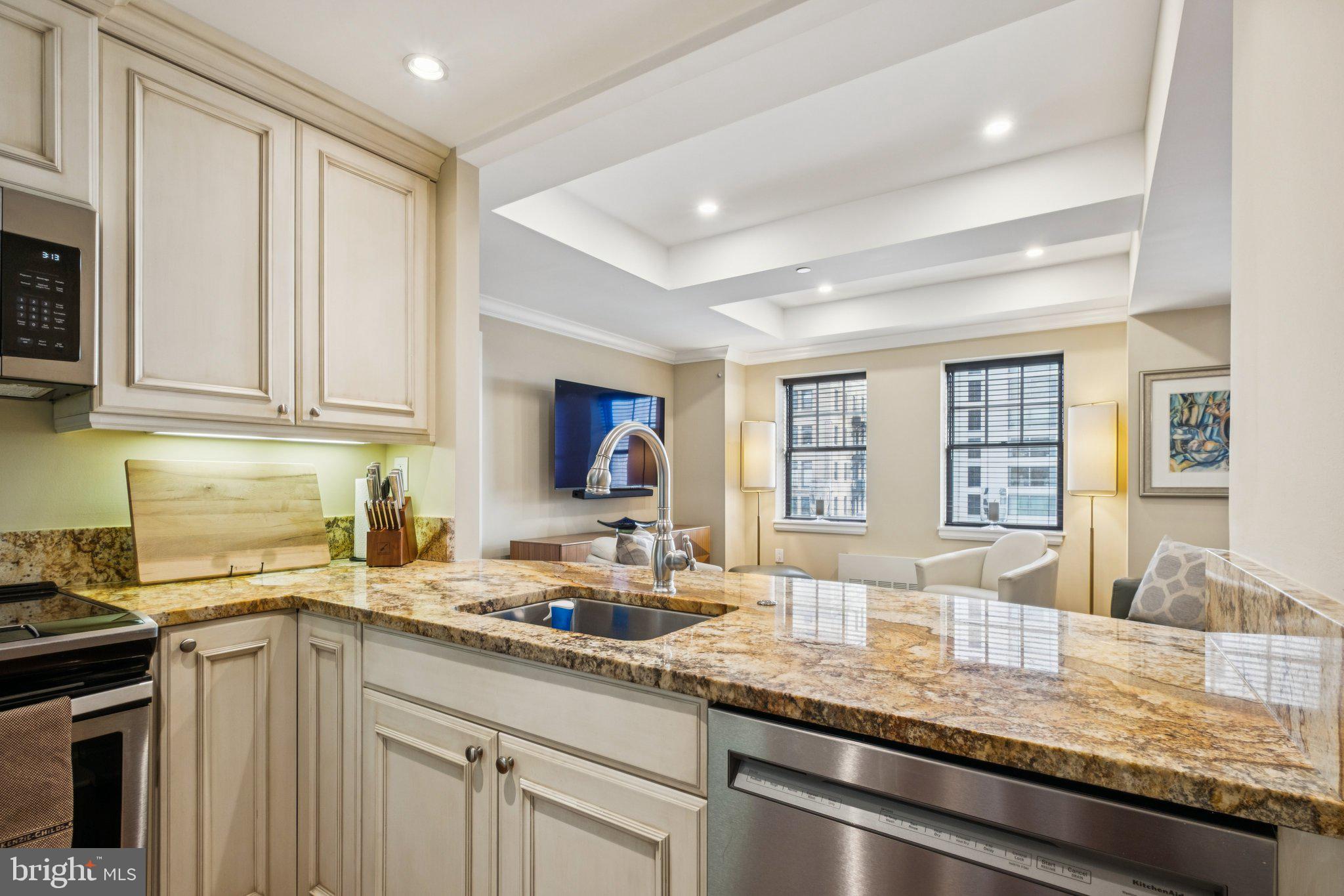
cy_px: 448
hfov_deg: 96.7
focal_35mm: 16
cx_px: 672
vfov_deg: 73.7
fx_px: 597
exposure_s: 1/10
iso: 250
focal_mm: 10.5
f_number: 8
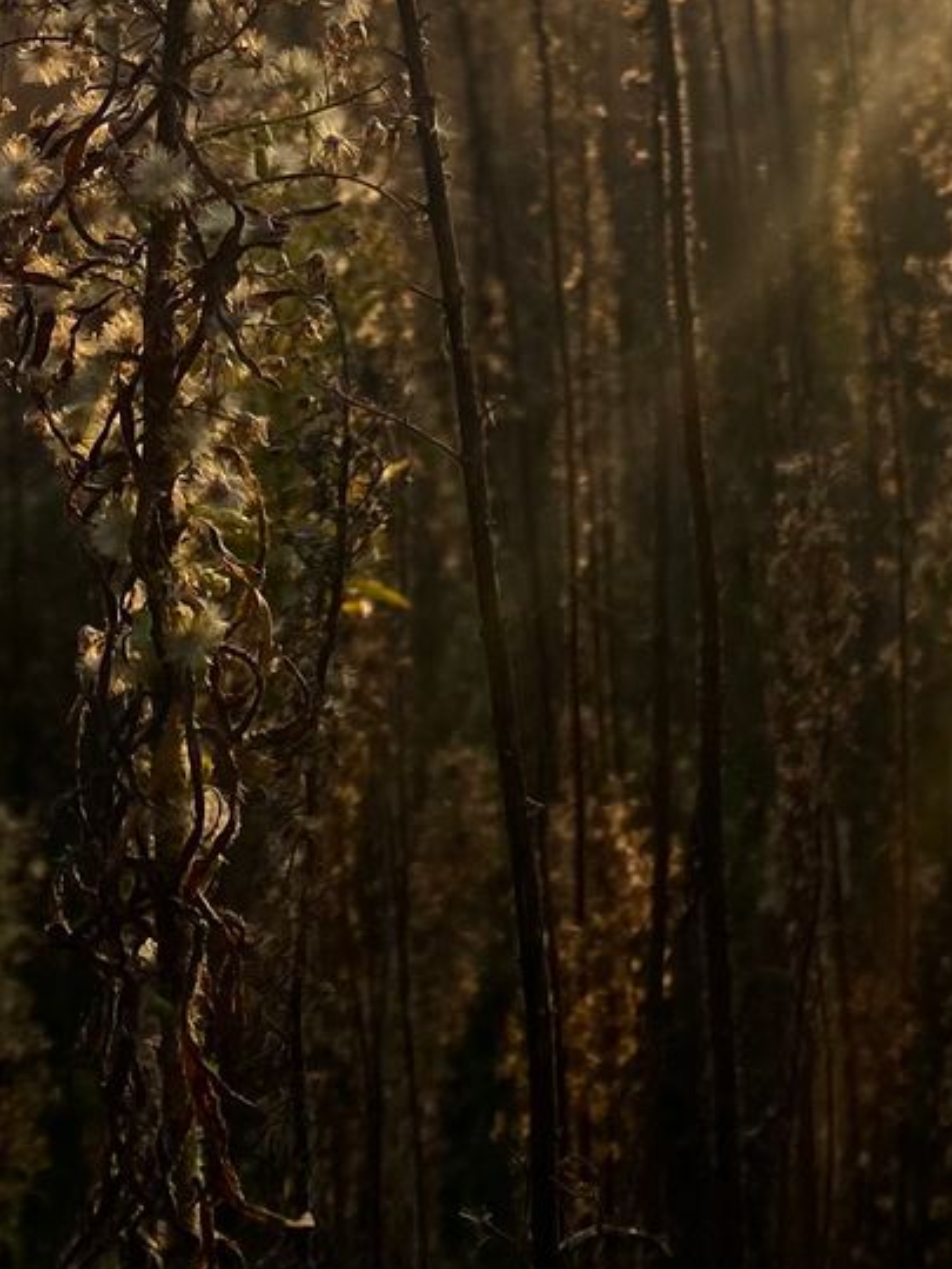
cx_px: 884
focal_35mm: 77
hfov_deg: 18.8
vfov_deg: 22.2
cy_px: -472
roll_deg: +2.8
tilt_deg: +4.5
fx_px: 2824
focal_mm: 4.25
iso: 32
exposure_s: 1/1996
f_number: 1.8
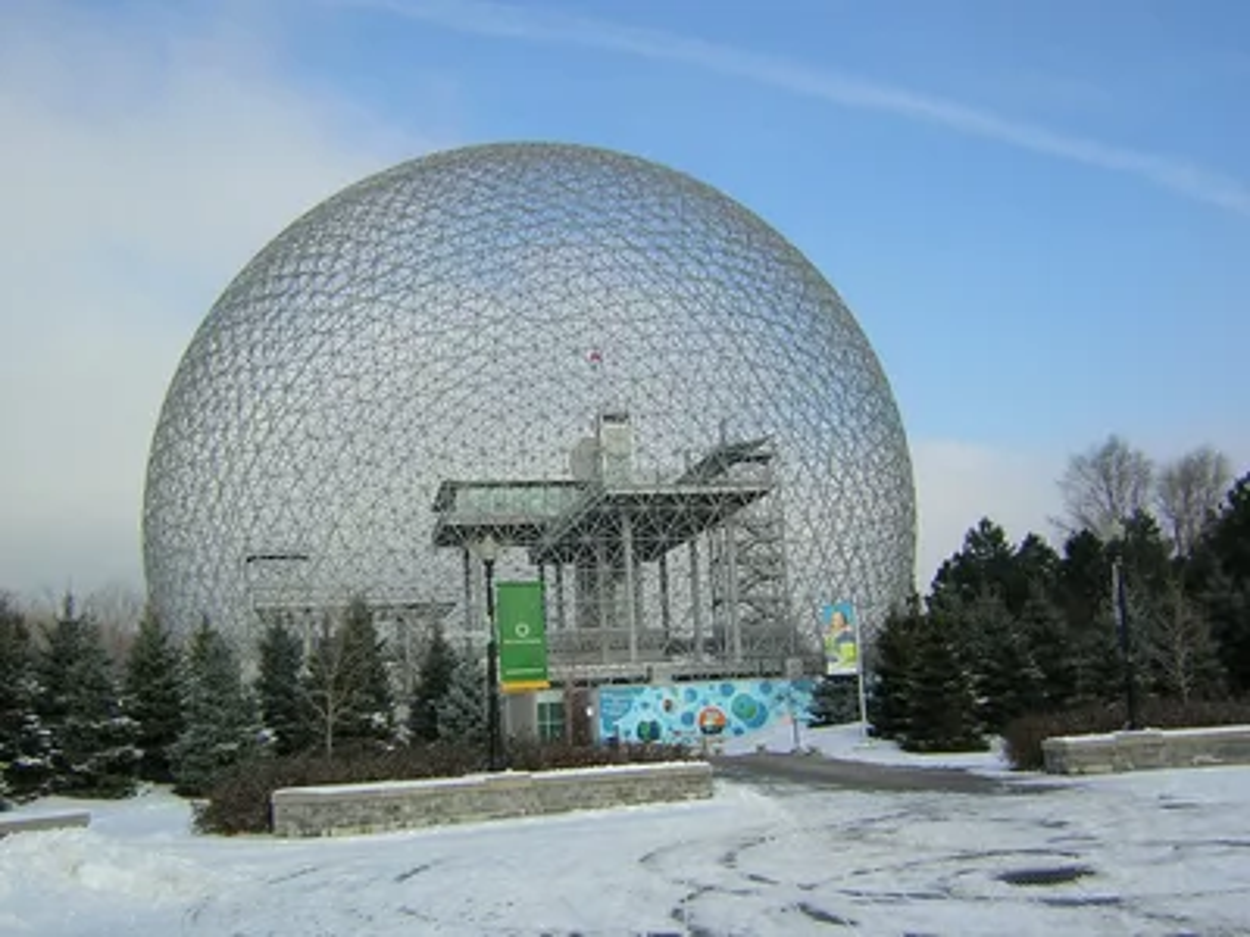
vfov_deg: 39.7
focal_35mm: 36
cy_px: 468
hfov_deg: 51.4
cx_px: 625
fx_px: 1300
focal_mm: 4.7
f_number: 5.2
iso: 100
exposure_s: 1/368
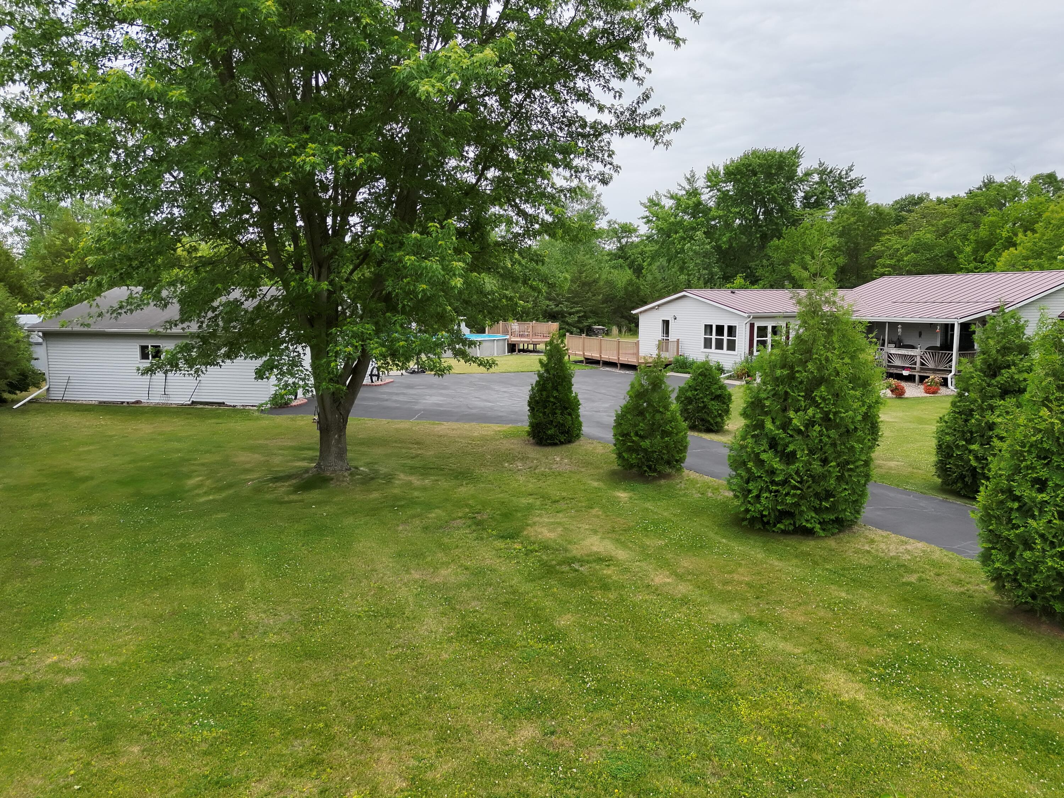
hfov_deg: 71.6
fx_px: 738
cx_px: 532
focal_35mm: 24
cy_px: 399
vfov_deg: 56.8
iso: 200
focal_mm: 6.72
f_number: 1.7
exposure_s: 1/1500
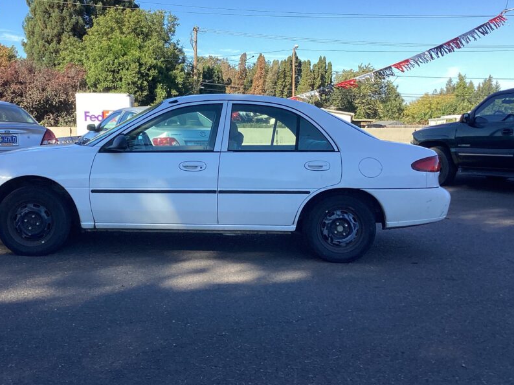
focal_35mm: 40
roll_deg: +0.4
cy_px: 172
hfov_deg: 46.4
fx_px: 594
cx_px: 192
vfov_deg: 35.9
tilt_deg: -4.4
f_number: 2.4
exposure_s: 1/582
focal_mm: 3.3
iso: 25
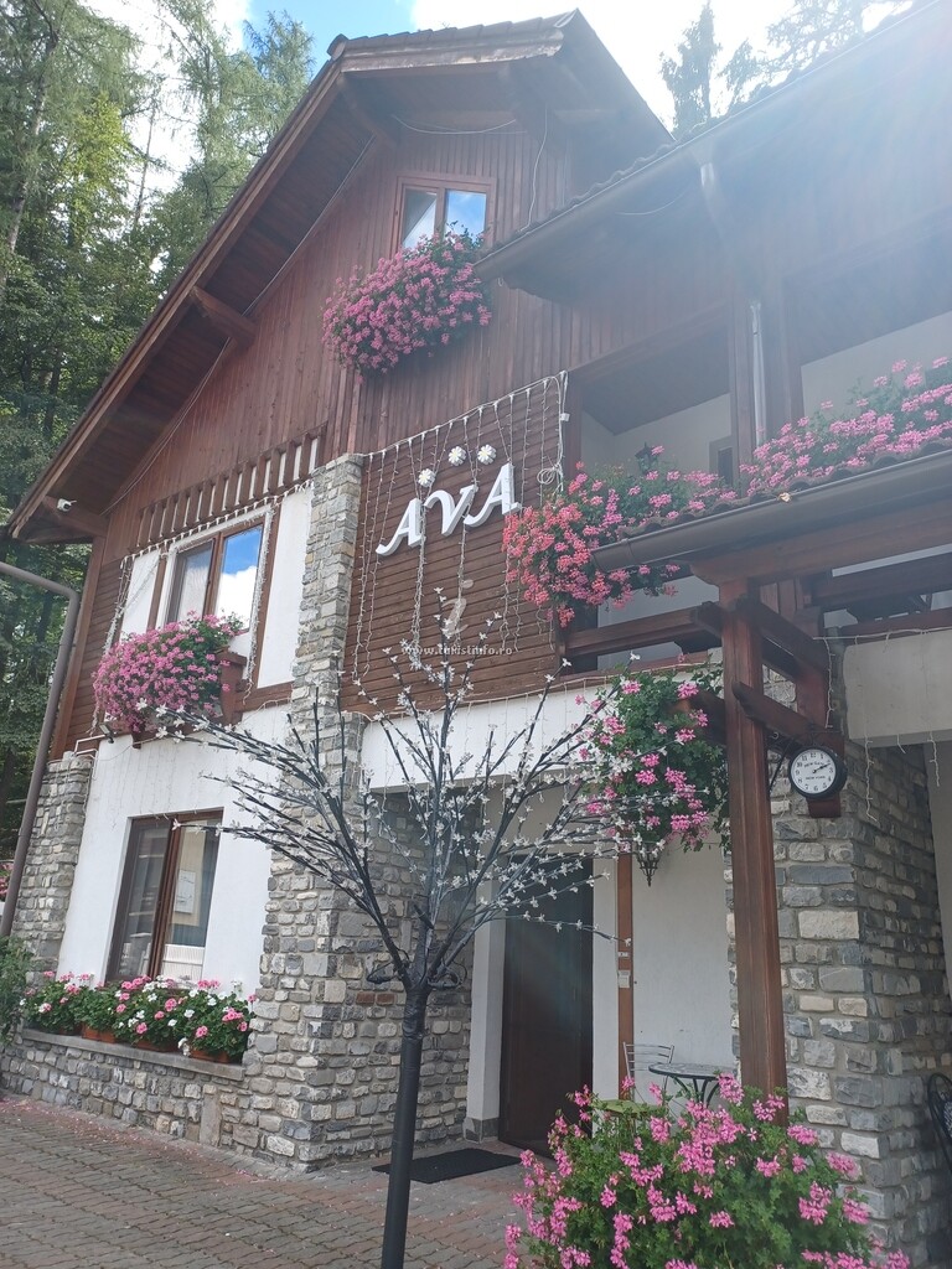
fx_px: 917
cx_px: 476
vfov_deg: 69.4
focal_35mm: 25
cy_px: 634
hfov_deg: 54.9
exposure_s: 1/146
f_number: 1.8
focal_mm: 4.6
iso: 32
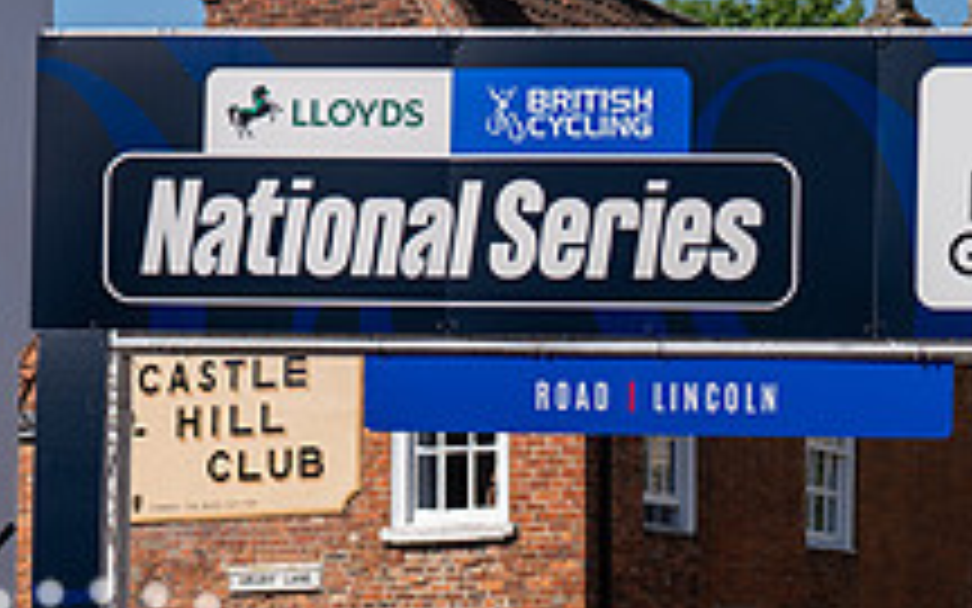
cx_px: 801
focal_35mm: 192
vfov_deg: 6.8
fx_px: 5086
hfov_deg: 10.9
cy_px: 772
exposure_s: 1/1250
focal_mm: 70
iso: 100
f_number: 4
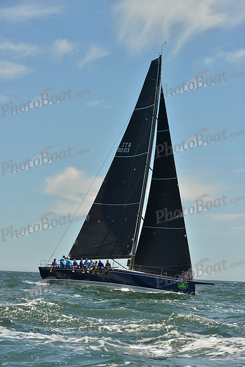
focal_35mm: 98
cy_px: 184
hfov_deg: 14.0
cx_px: 122
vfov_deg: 20.8
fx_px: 1000
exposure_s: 1/1600
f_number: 7.1
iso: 280
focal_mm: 98
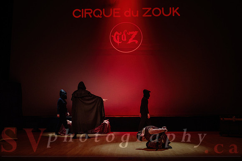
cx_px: 117
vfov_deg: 30.6
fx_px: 295
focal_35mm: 44
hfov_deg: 44.6
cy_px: 71
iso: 1600
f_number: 2.8
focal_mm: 38
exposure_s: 1/100
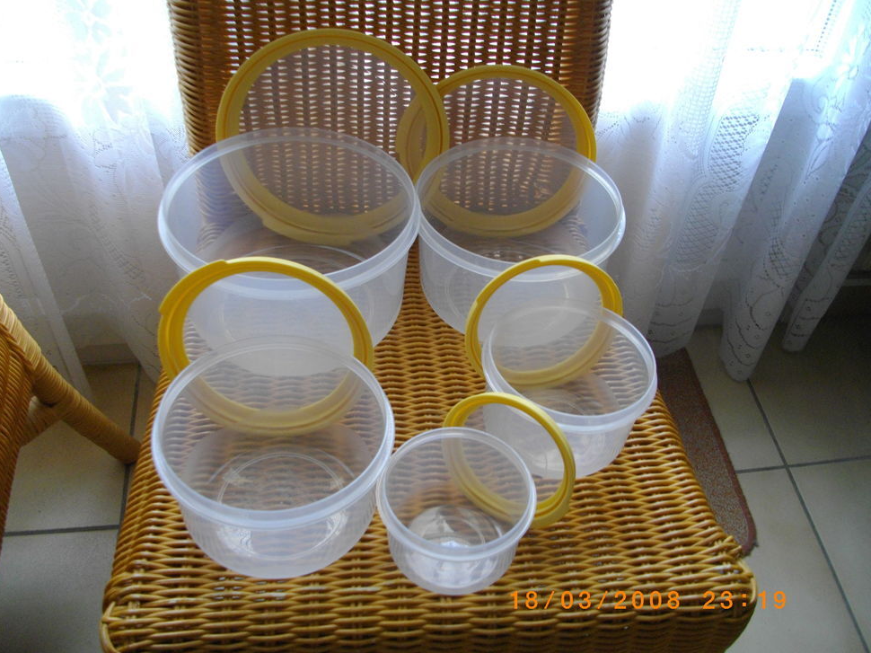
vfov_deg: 42.9
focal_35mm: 33
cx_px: 429
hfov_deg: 55.4
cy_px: 336
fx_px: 830
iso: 200
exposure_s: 1/80
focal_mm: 5.7
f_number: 2.9
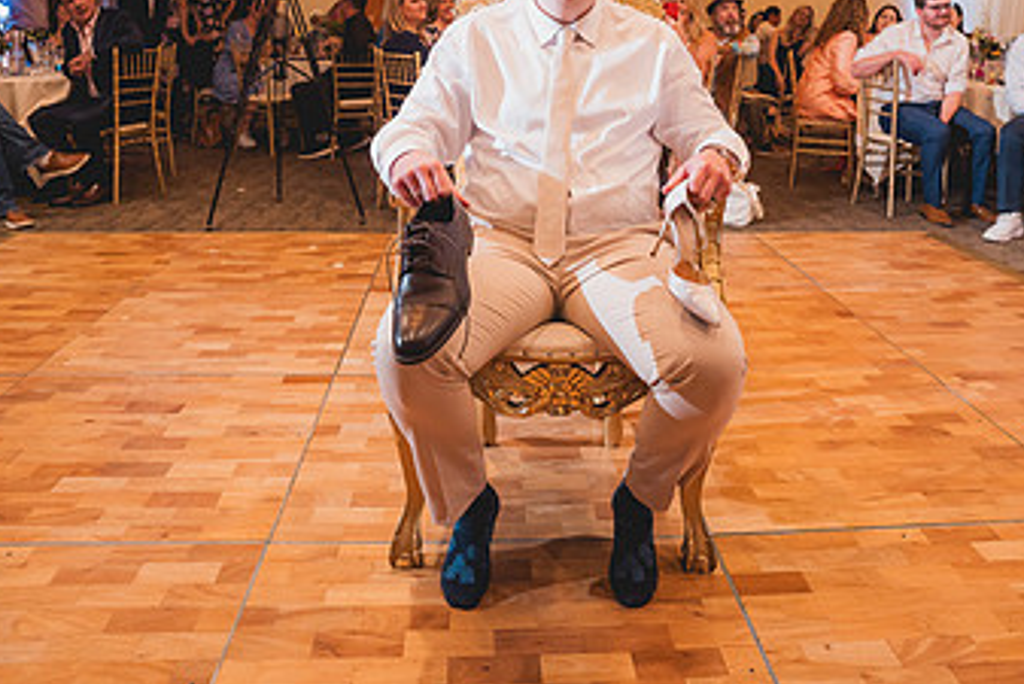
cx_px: 544
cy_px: 157
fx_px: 882
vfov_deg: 40.9
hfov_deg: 60.2
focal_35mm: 31
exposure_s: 1/100
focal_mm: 18
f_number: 2.8
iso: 1250
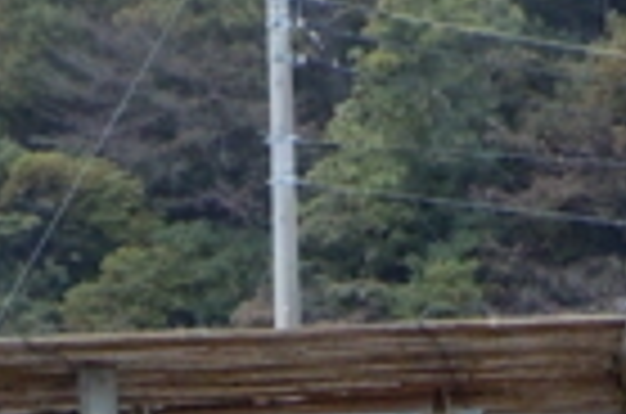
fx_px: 2915
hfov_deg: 12.2
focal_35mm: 168
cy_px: 1228
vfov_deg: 7.2
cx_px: 401
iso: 320
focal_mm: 5
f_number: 3.7
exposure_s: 1/125
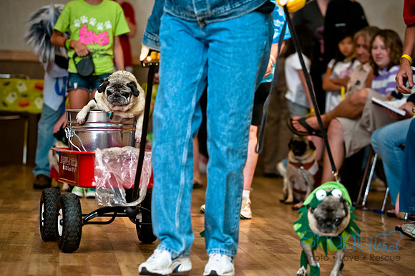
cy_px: 138
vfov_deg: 8.7
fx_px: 1813
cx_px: 208
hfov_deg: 13.1
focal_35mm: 158
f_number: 2.8
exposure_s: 1/200
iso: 200
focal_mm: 105
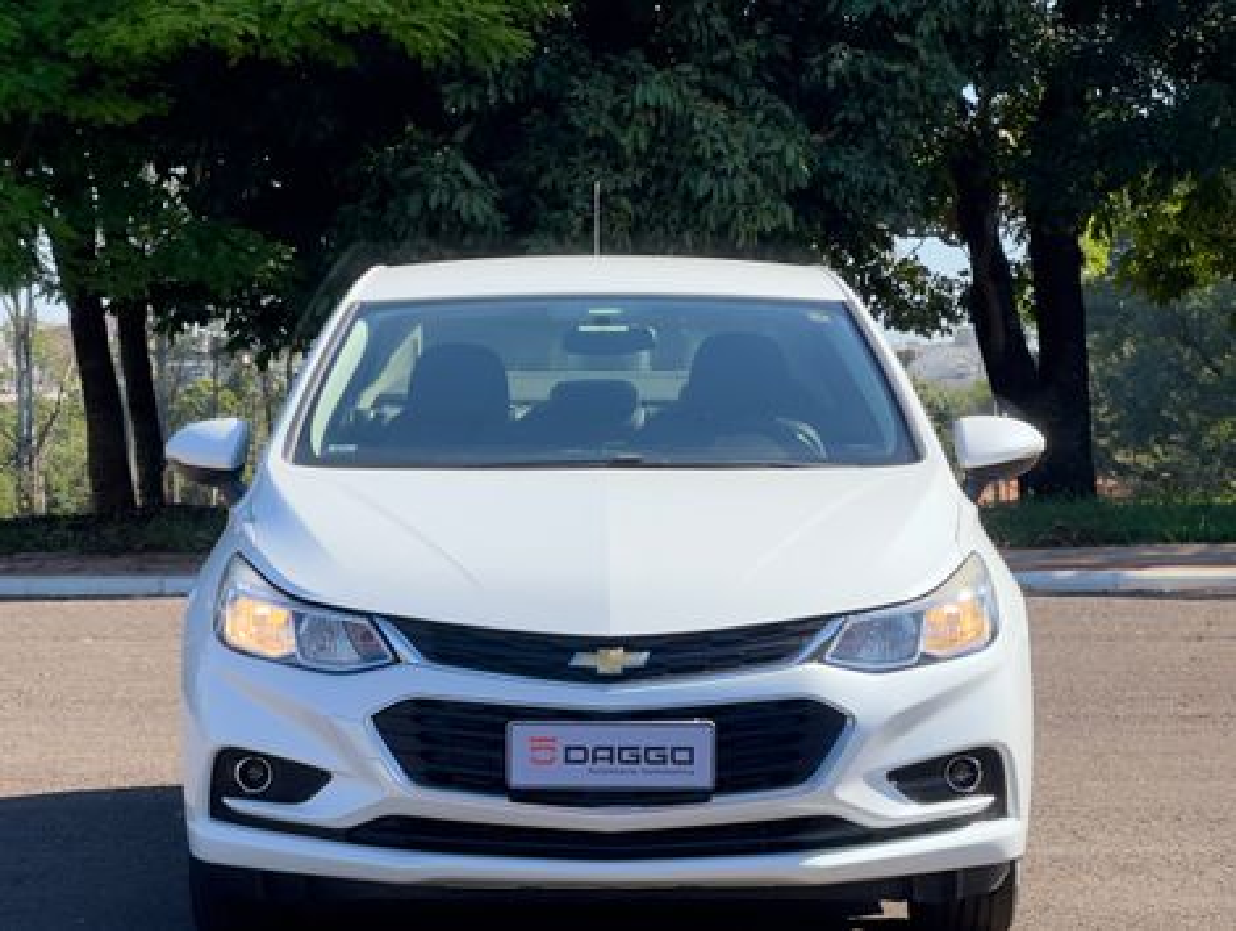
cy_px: 466
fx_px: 2754
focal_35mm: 77
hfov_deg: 25.3
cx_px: 618
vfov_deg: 19.2
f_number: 2.8
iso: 25
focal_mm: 9
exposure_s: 1/254
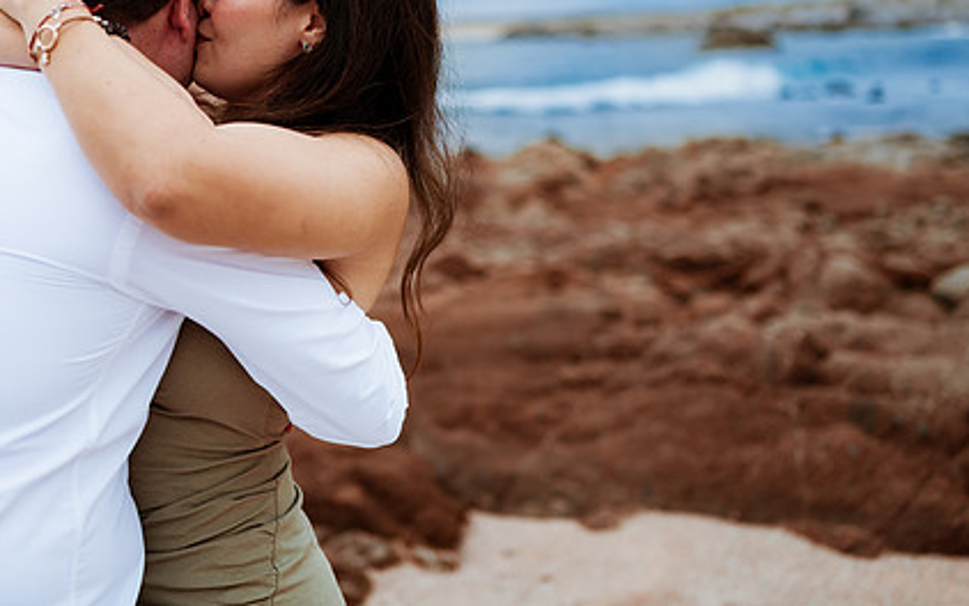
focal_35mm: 49
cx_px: 397
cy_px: 164
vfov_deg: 26.1
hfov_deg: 40.9
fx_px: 1294
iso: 80
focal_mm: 35
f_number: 1.8
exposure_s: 1/800
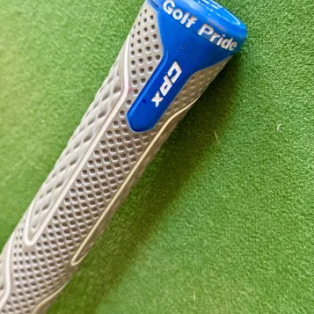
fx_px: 585
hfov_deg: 30.0
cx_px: 157
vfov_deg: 29.9
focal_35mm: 57
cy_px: 110
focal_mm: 6.76
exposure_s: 1/40
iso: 500
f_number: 1.78
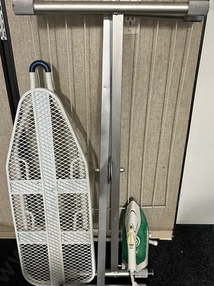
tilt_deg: -28.9
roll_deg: +1.3
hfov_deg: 43.0
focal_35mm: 33
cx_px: 103
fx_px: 272
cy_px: 142
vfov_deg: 55.3
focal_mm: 6.86
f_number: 1.78
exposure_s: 1/50
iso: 640
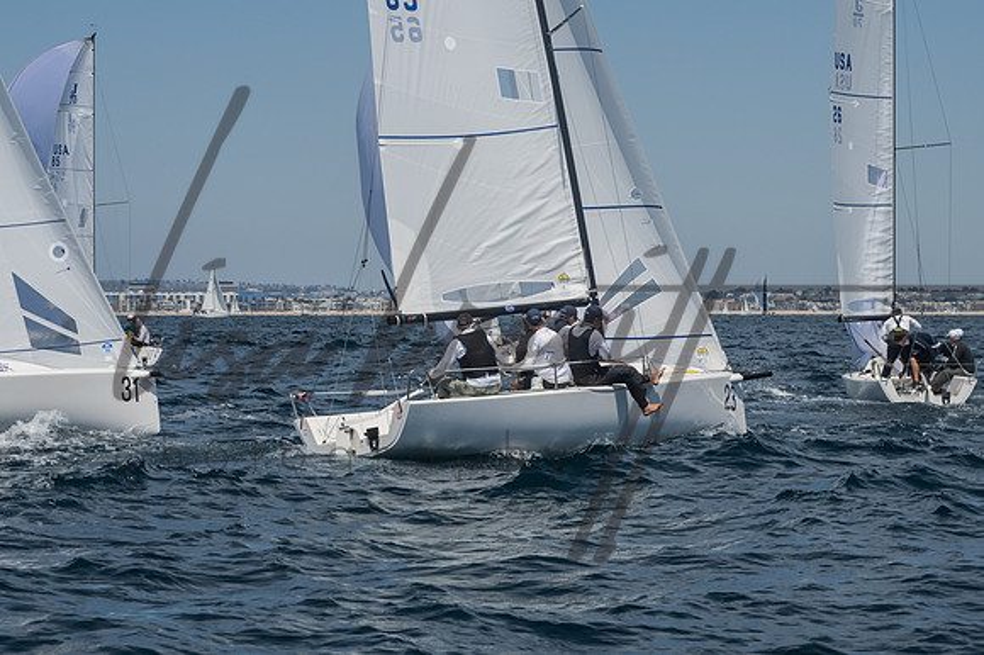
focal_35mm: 120
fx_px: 3278
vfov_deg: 11.4
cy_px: 328
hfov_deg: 17.1
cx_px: 492
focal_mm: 80
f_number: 14
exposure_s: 1/1600
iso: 640
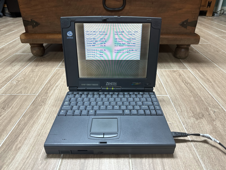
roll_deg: -0.6
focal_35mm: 24
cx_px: 113
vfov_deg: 56.8
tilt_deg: -31.0
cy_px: 85
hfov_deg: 71.6
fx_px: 157
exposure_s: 1/60
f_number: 1.78
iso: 200
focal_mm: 6.86
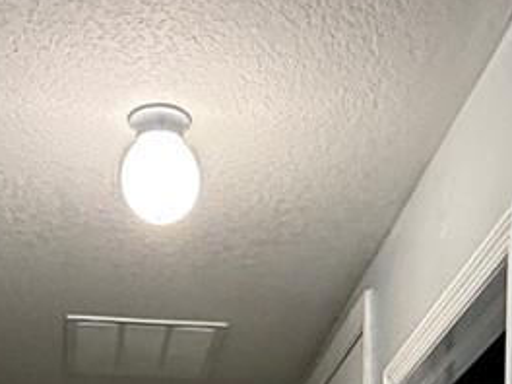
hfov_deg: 23.0
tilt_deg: -6.9
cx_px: 223
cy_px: 952
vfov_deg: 12.8
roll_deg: +0.8
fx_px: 1257
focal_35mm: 85
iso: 400
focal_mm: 2.22
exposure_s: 1/60
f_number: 2.2
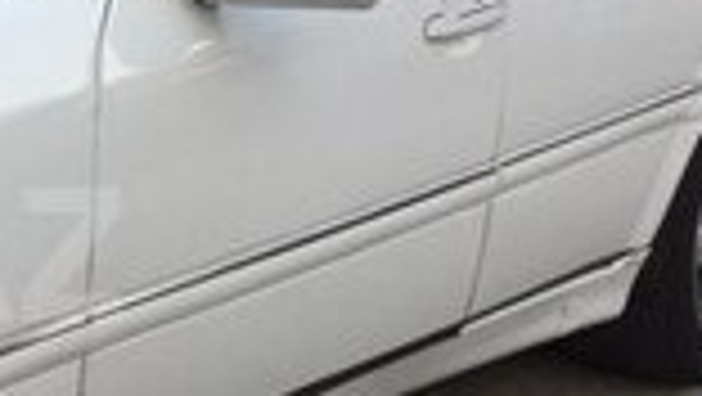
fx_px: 2496
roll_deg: -3.1
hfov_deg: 14.9
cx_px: -338
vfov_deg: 9.1
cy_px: 254
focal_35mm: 134
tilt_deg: -13.5
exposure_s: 1/100
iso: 40
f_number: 2.2
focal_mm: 4.15
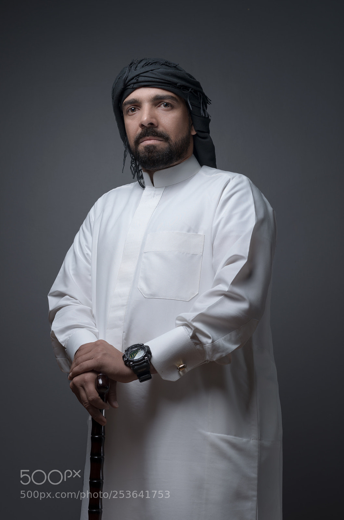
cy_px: 260
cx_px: 172
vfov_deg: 24.0
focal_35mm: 85
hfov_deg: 16.0
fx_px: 1224
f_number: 8
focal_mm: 85
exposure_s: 1/200
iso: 50
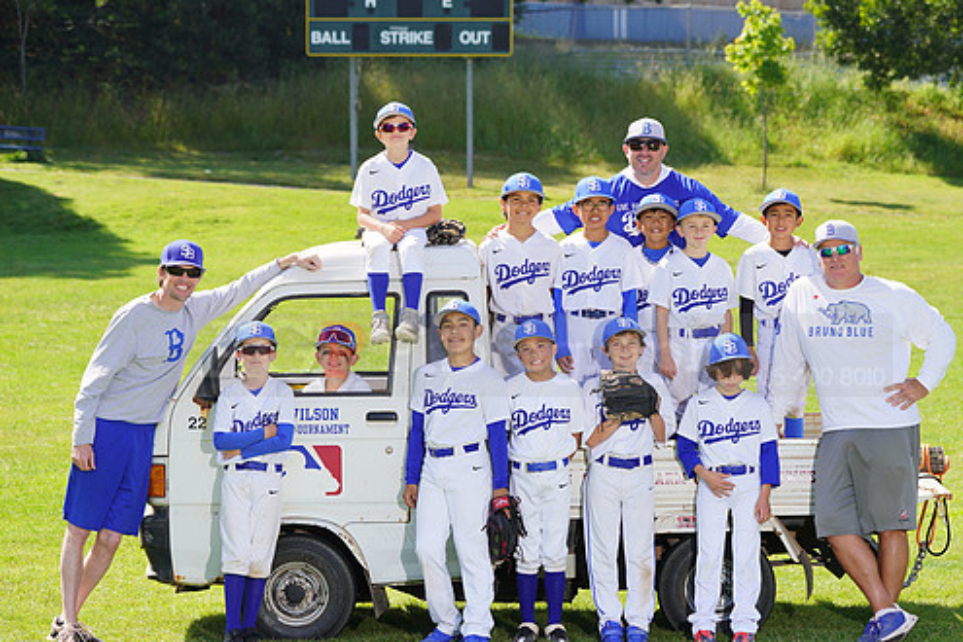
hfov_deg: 15.1
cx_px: 516
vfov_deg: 10.1
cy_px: 339
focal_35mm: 136
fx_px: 3638
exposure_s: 1/250
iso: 100
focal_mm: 116
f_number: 6.3
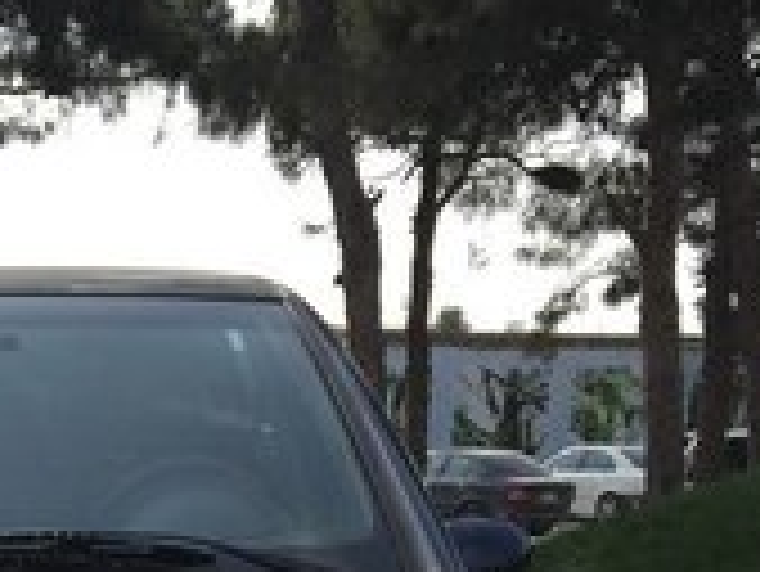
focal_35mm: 85
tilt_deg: -17.4
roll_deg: -0.8
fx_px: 1868
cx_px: 9
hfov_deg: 22.2
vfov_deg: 15.2
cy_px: 1000
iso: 32
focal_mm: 4.15
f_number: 2.2
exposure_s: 1/1319
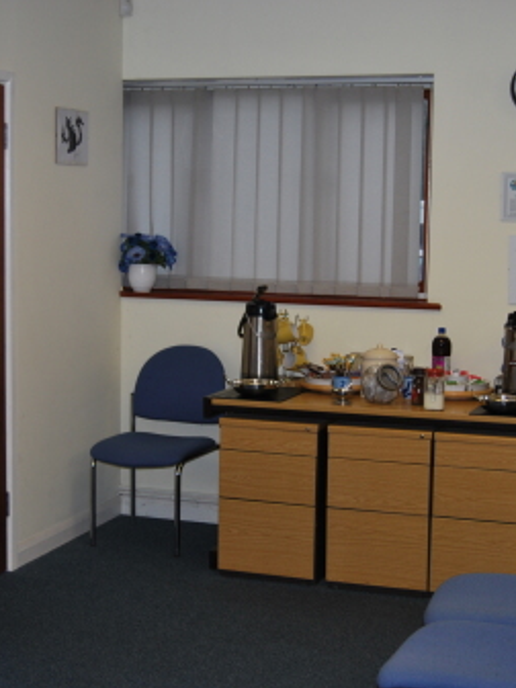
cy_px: 349
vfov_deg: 29.4
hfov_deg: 22.3
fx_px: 1312
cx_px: 260
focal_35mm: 66
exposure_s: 1/60
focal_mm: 30
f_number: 4.2
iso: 200
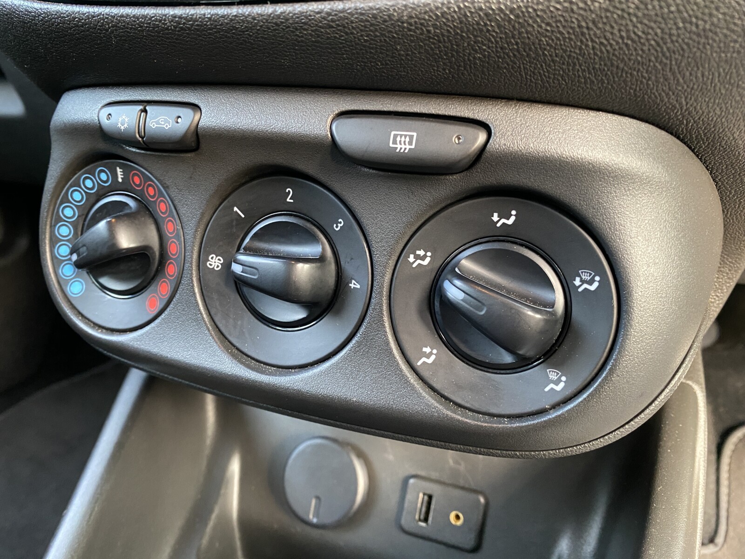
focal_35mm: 25
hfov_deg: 69.4
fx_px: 538
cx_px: 372
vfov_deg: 54.9
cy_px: 280
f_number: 1.8
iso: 500
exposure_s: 1/40
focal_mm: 4.25
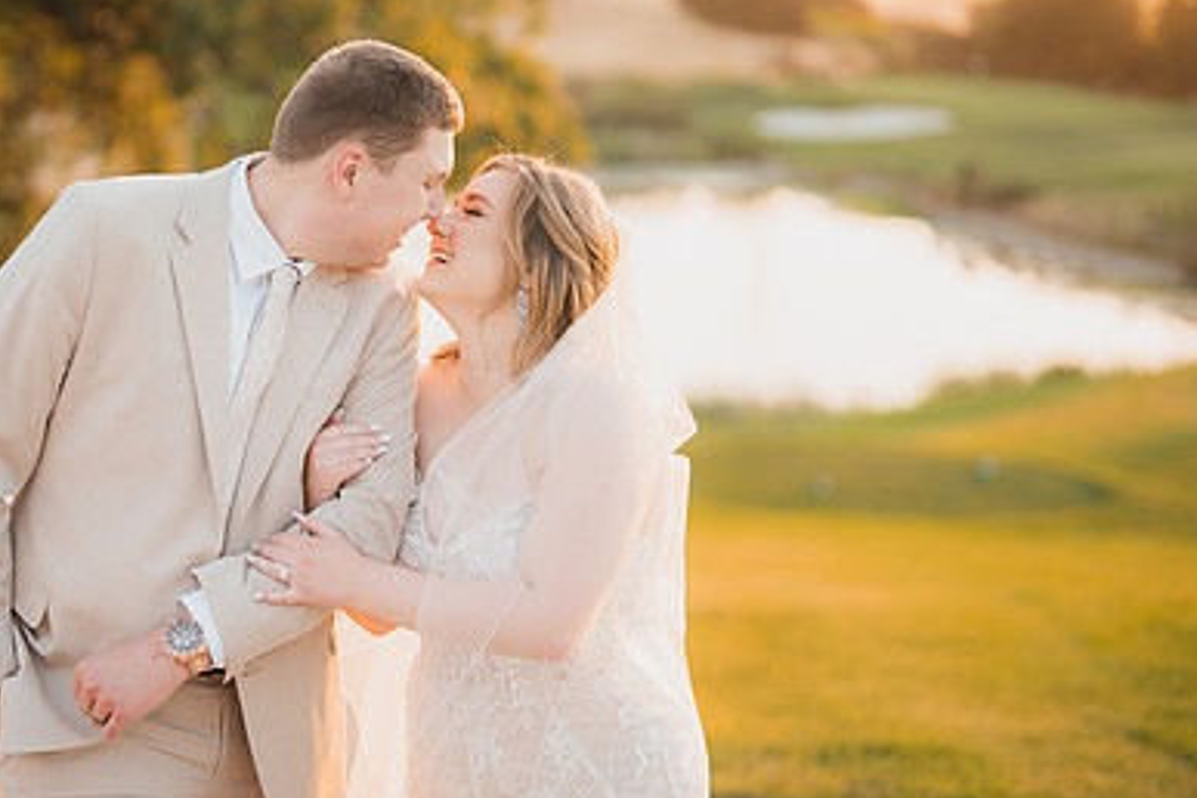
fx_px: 2494
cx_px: 377
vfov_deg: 18.2
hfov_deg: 26.8
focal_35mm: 75
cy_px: 339
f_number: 1.2
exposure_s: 1/500
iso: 125
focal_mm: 50
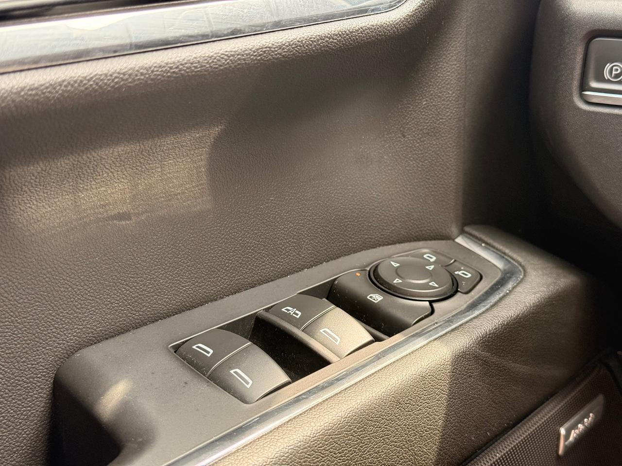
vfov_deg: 30.3
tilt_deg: -22.3
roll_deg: +2.5
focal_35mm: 48
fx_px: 862
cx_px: 311
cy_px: 233
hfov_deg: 39.7
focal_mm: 6.76
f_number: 1.78
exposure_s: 1/137
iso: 160
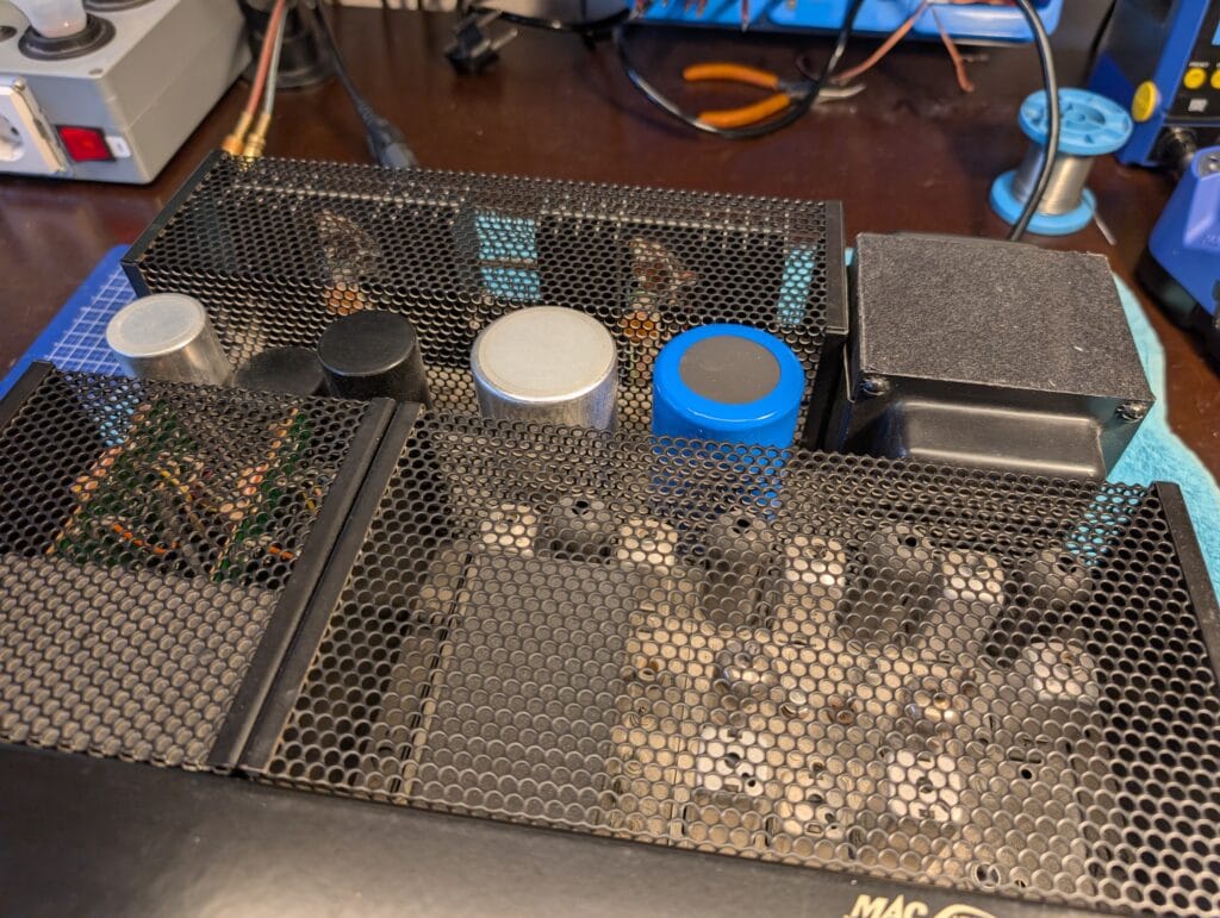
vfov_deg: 56.9
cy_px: 459
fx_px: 847
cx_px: 610
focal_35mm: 24
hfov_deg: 71.5
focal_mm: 6.9
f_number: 1.68
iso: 87
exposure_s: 1/100
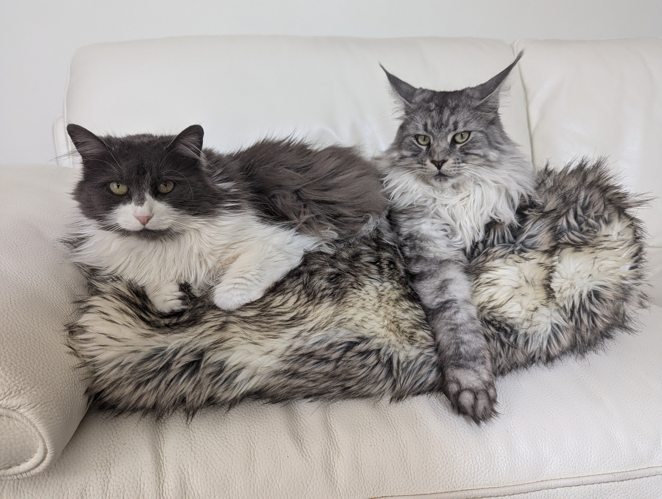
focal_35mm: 24
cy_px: 250
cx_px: 331
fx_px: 460
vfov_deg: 56.9
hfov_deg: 71.5
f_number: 1.85
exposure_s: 1/77
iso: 128
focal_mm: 6.81
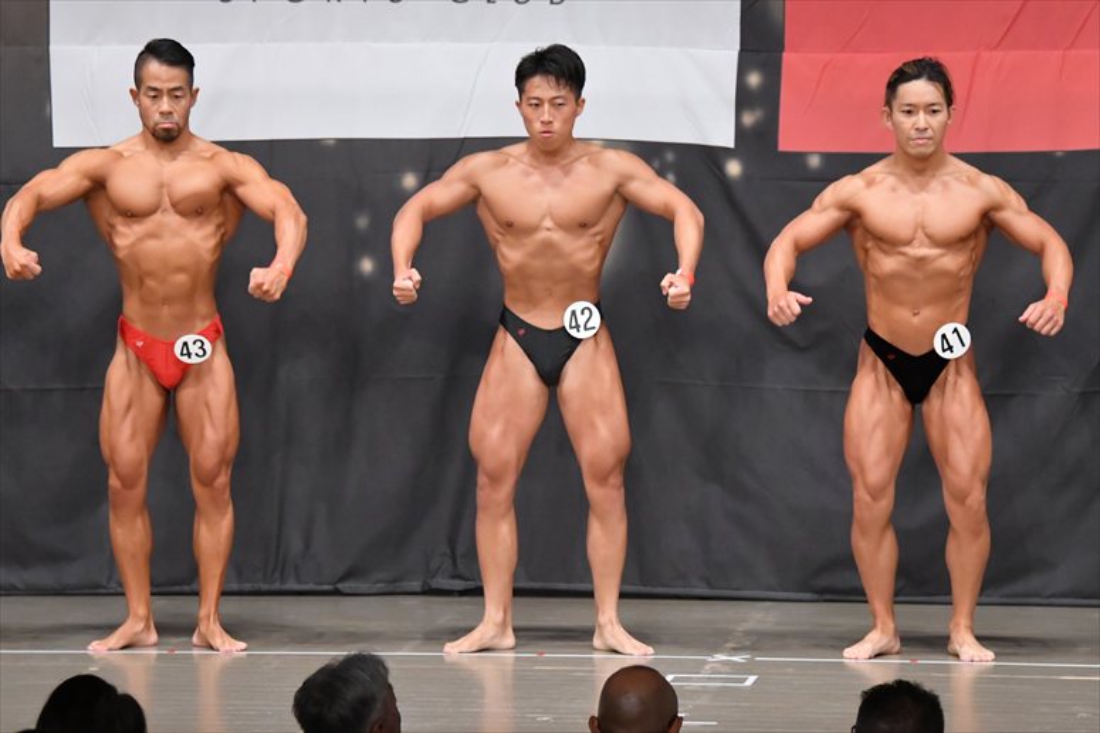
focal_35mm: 225
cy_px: 366
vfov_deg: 6.1
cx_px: 550
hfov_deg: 9.2
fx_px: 6872
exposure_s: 1/400
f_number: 5.6
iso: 6400
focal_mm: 150
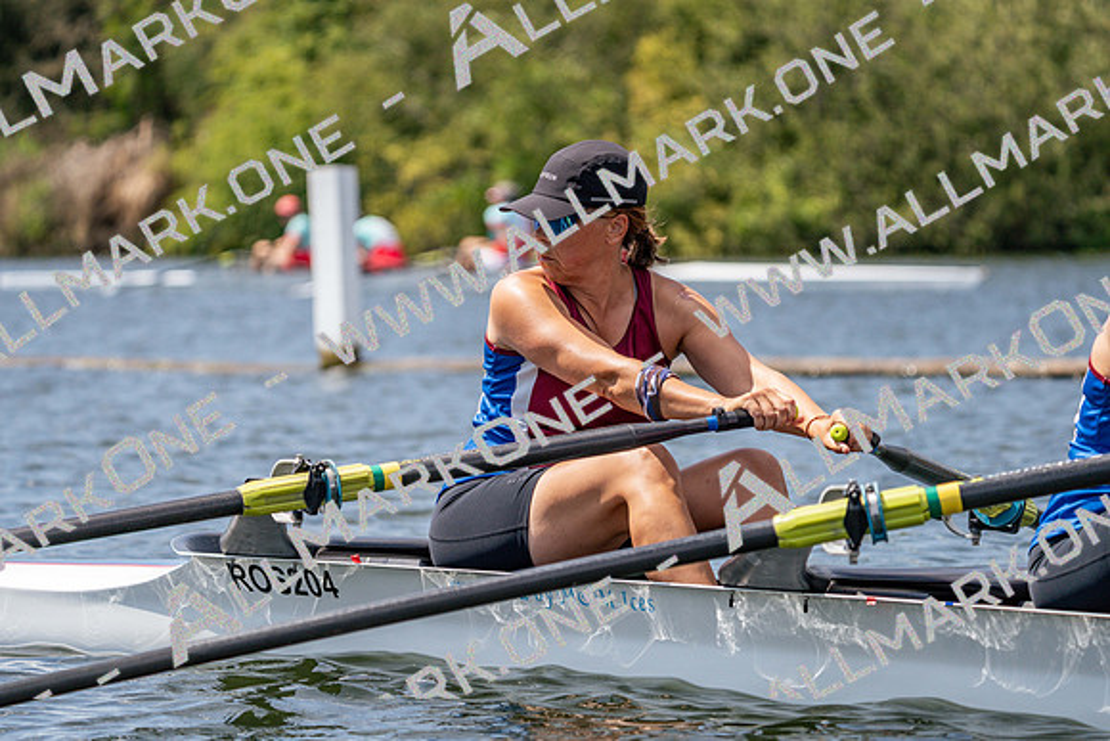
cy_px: 370
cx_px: 555
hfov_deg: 9.6
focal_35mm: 214
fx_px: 6600
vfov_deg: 6.4
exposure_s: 1/2000
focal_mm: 214
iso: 320
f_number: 5.6
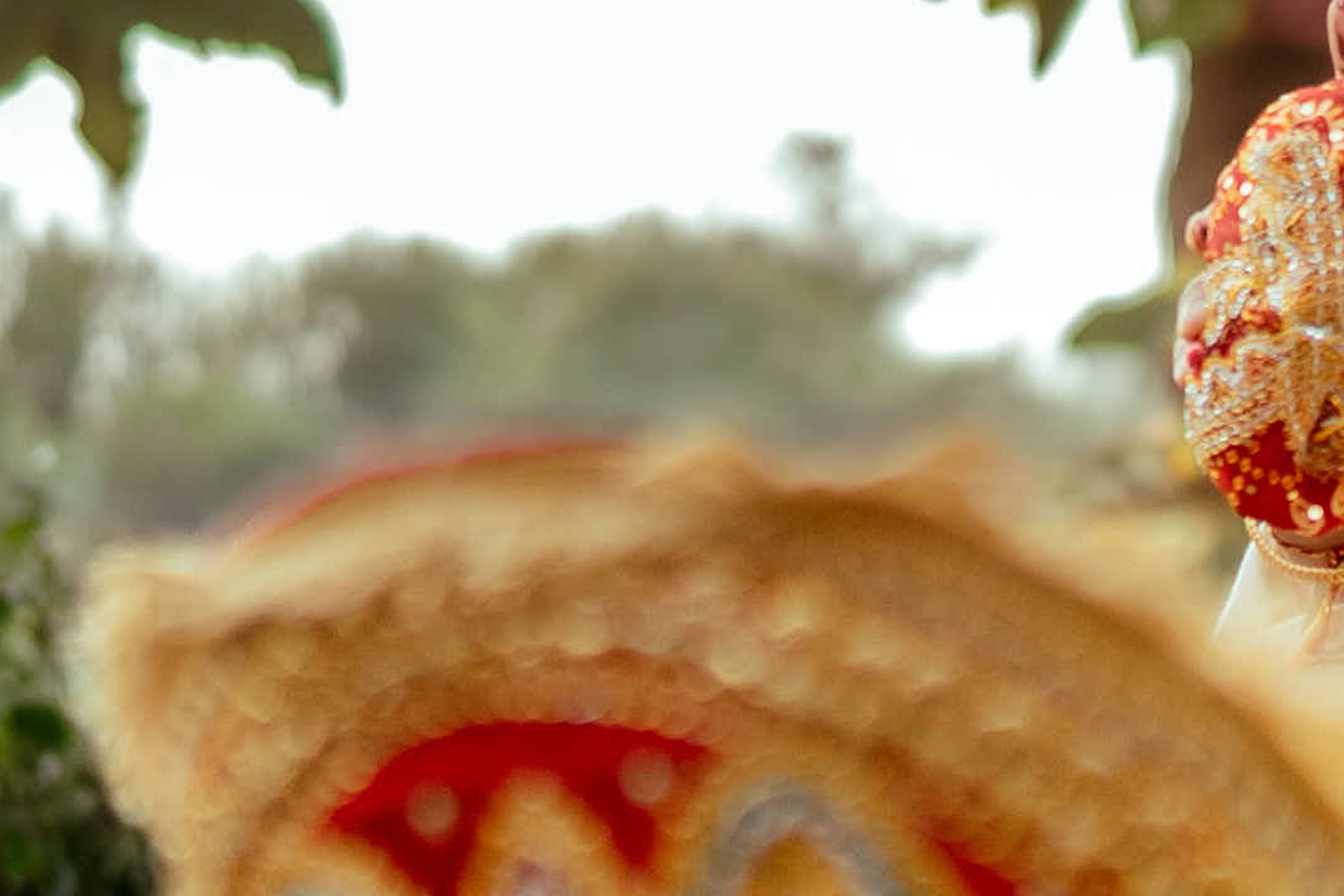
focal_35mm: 195
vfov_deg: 7.0
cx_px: 2080
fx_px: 7279
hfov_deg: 10.2
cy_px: 487
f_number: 1.4
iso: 250
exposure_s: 1/2500
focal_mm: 35
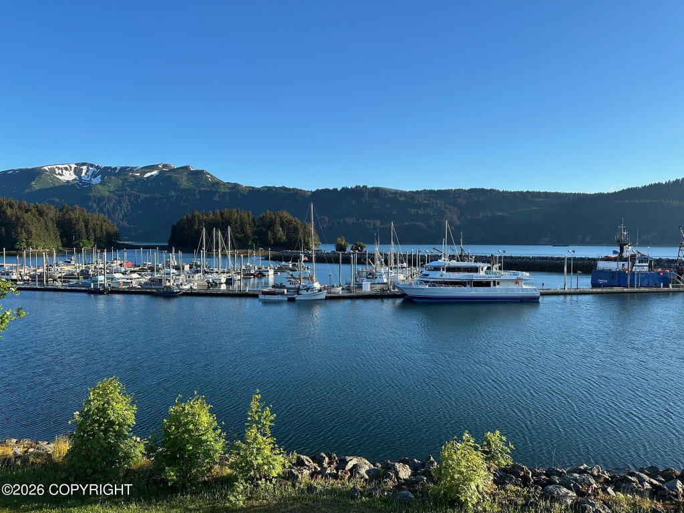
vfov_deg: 56.8
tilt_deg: -1.7
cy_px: 256
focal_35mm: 24
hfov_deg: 71.6
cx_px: 342
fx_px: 474
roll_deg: -0.3
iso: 80
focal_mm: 6.86
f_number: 1.78
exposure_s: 1/2353
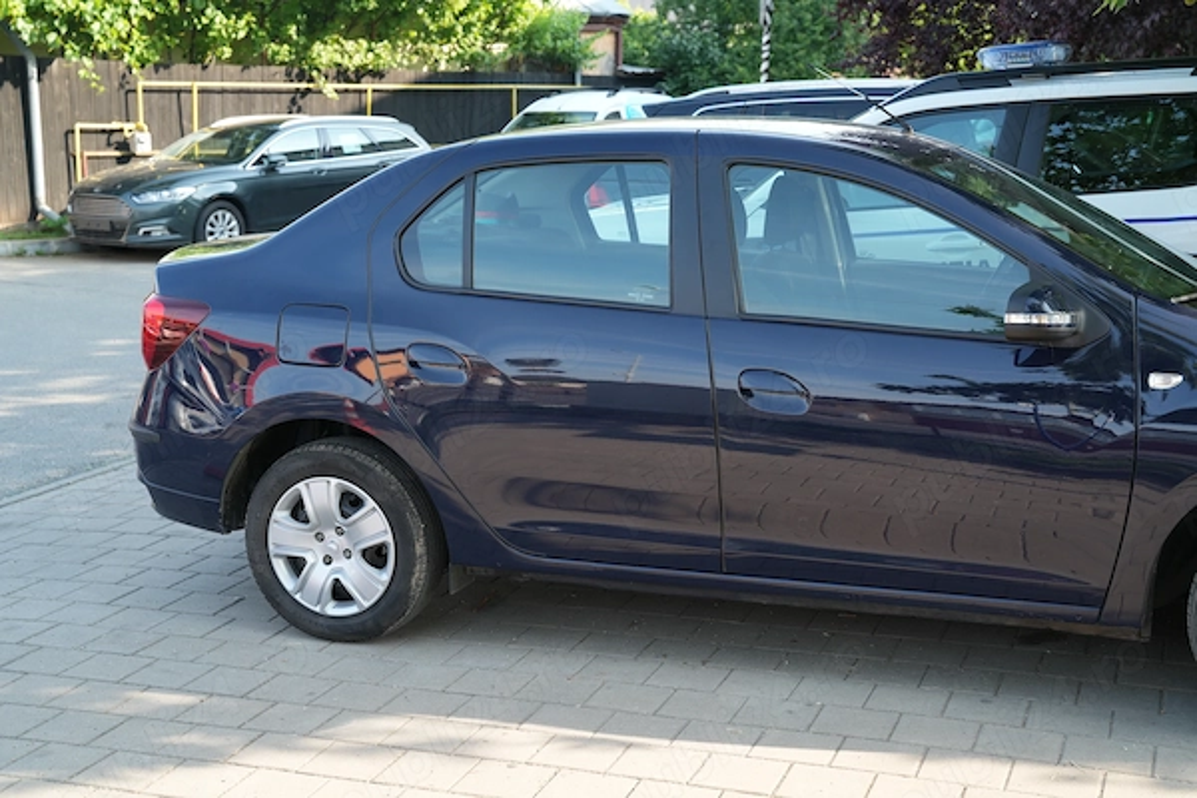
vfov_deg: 27.0
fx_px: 1662
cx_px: 598
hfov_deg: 39.6
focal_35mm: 50
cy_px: 399
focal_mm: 50
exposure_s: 1/80
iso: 100
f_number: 4.5
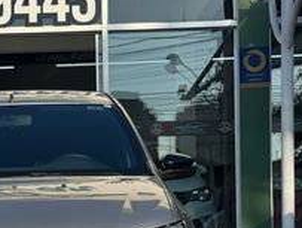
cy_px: 235
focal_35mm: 111
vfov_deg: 13.2
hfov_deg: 17.3
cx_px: 4
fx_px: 970
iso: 64
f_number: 1.78
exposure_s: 1/4049
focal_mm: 6.76
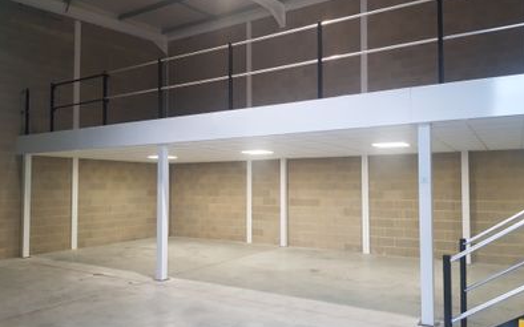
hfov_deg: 66.5
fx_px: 400
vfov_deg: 44.5
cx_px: 263
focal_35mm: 28
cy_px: 170
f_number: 1.7
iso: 160
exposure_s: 1/33
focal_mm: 4.2
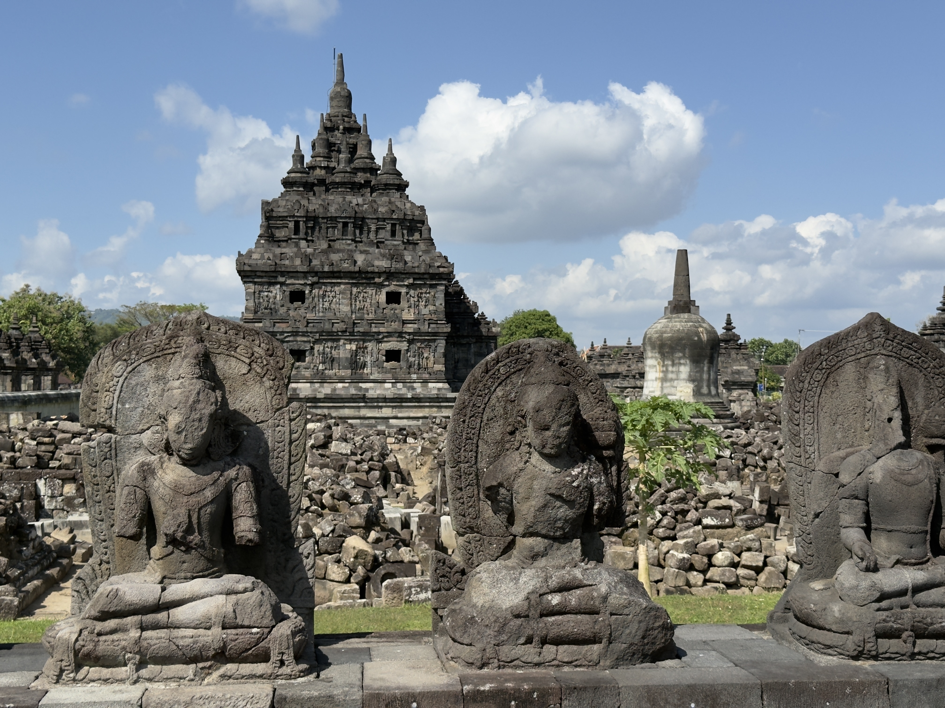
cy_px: 354
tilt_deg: +1.7
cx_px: 472
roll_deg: -0.6
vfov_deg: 30.3
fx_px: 1310
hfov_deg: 39.7
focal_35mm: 48
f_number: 1.78
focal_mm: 6.76
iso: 64
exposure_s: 1/5208
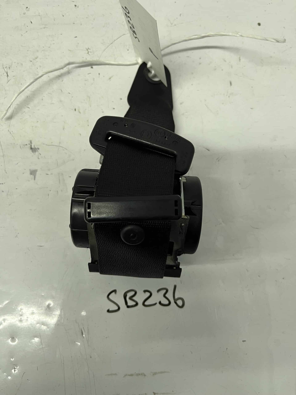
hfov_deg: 53.1
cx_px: 148
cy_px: 198
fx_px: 296
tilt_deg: -77.5
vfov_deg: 67.3
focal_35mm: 26
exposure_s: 1/50
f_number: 1.6
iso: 100
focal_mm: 5.1
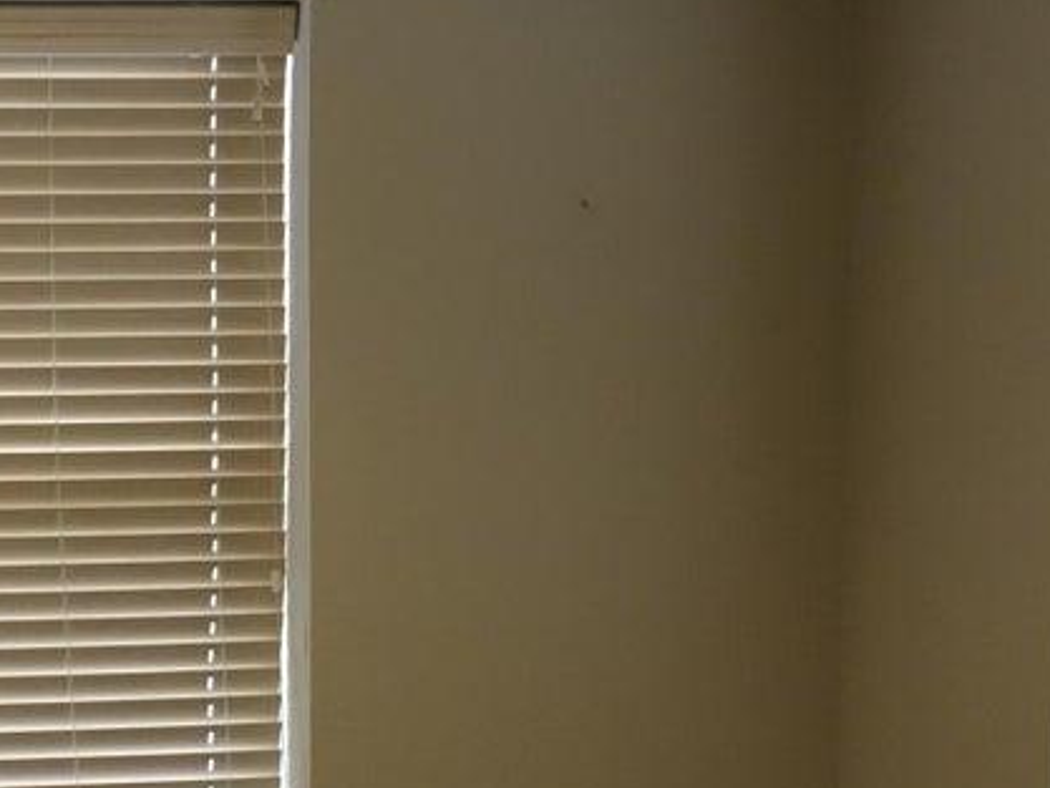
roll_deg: +0.9
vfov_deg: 15.4
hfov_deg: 19.6
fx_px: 2882
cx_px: -160
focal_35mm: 95
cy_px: 743
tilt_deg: -5.8
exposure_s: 1/30
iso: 80
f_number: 2.2
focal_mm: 4.15
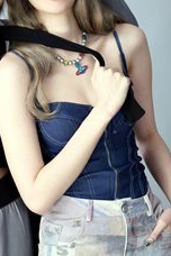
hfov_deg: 12.7
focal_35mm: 107
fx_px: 762
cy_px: 90
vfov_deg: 19.1
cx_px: 37
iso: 250
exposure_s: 1/125
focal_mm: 61
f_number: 8
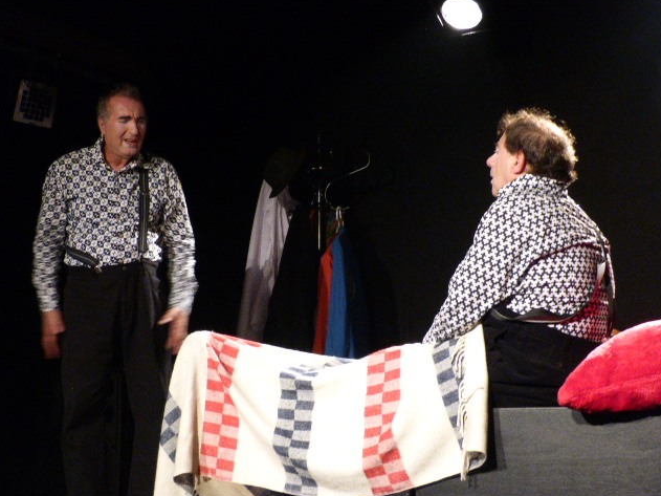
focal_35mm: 71
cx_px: 333
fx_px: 1356
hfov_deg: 27.4
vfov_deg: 20.7
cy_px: 246
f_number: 3.3
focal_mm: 12.6
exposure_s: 1/30
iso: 800
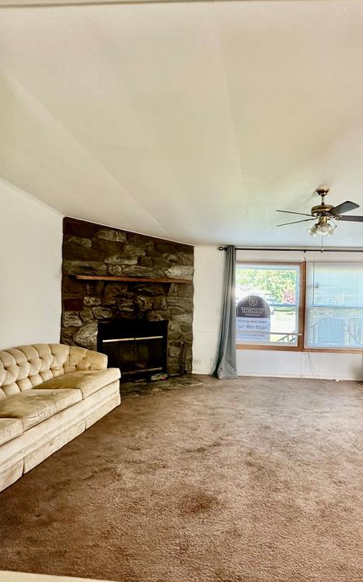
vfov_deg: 82.3
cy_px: 294
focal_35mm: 21
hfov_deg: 55.8
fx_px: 333
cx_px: 247
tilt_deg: -0.4
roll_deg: -1.3
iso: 160
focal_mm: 2.22
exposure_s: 1/99
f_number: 2.2
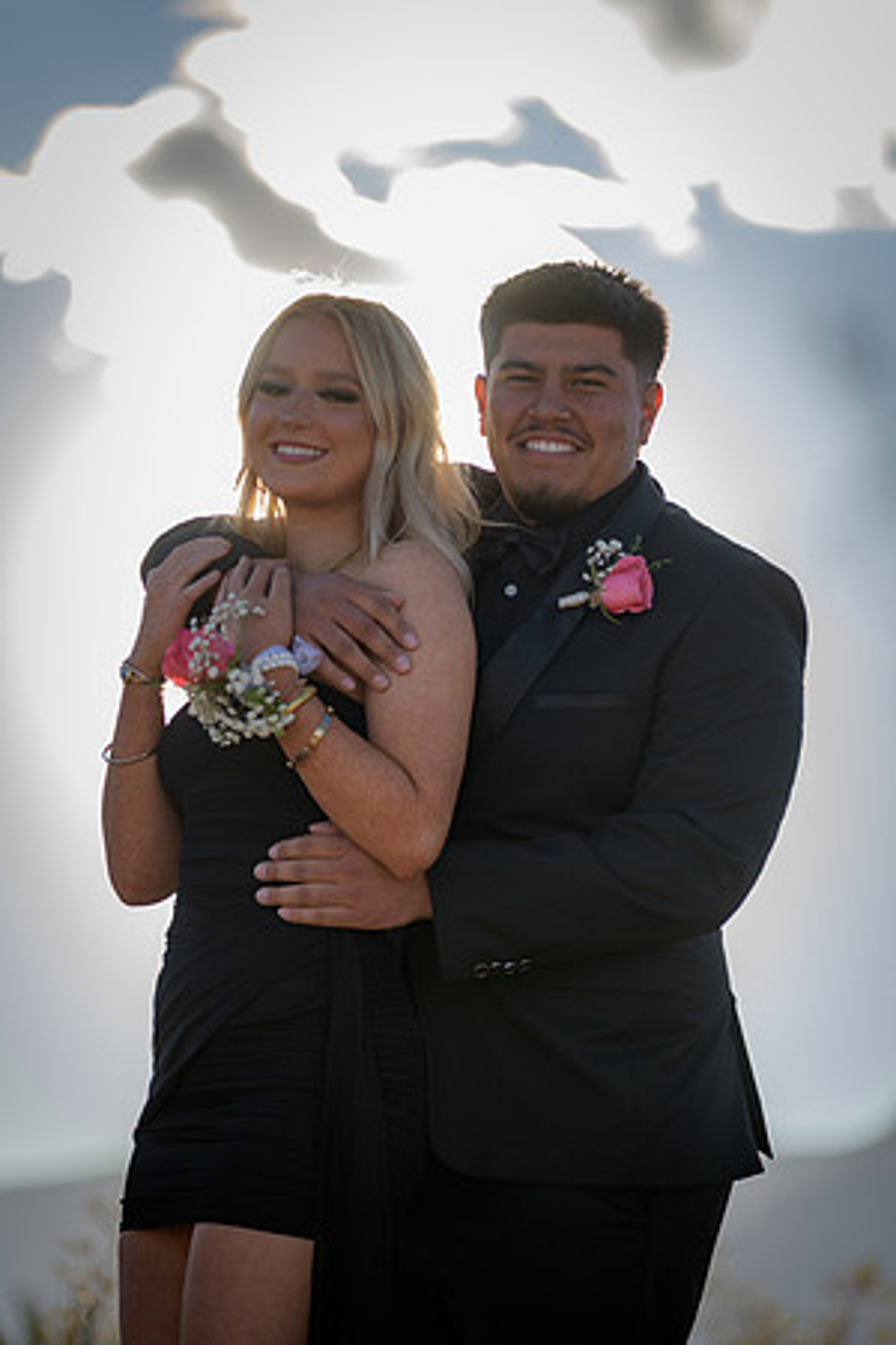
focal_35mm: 150
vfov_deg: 13.7
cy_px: 672
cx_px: 448
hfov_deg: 9.1
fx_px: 5600
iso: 250
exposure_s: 1/2000
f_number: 2.8
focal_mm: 150
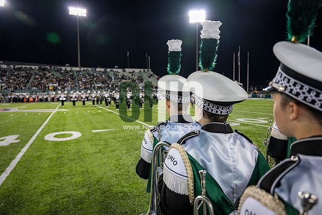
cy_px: 108
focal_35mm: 24
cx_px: 161
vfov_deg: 53.2
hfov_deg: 73.7
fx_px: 215
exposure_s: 1/500
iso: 1250
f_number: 3.2
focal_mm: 24
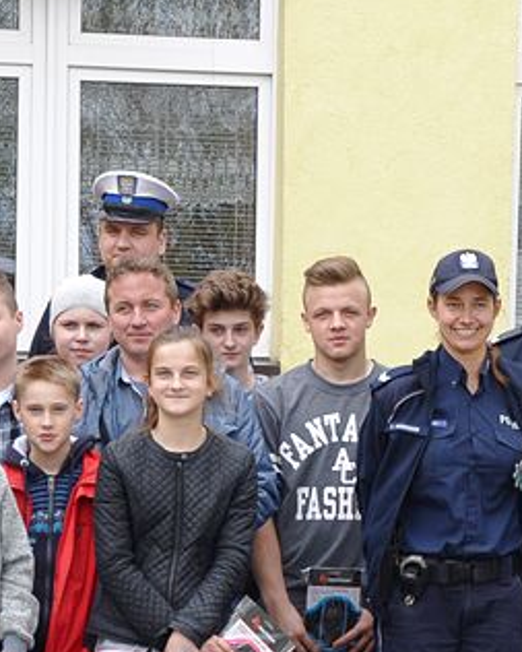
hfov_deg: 9.1
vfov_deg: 11.3
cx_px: 299
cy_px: 529
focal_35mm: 170
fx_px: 3286
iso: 500
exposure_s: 1/250
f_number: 8
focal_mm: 45
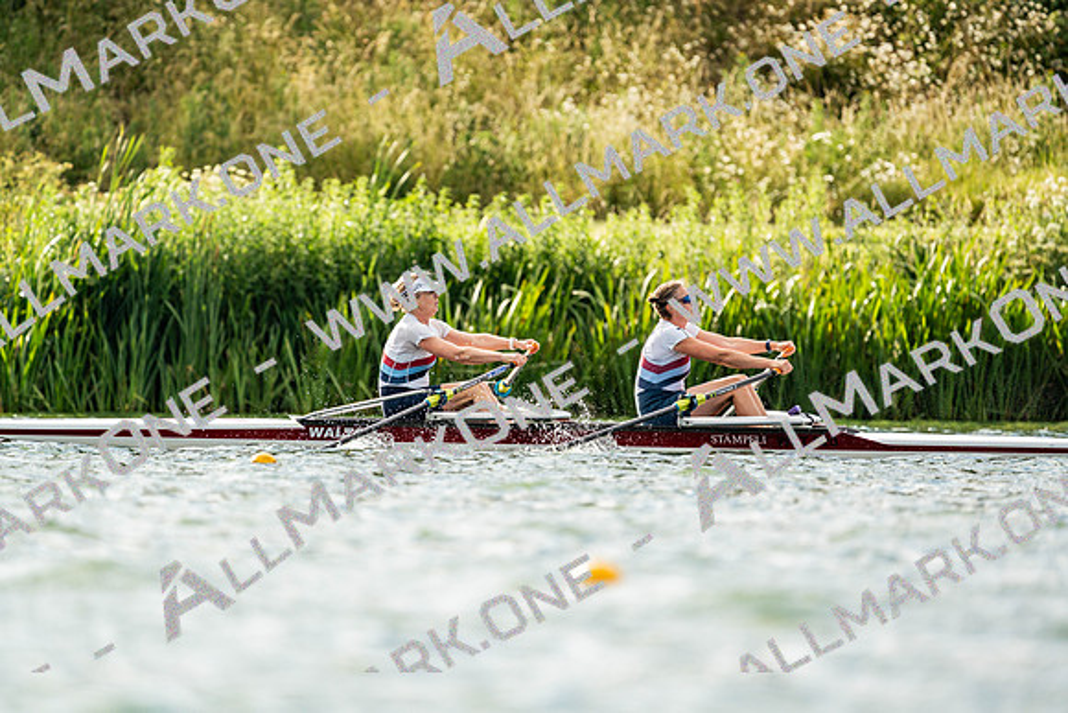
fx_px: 17803
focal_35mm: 600
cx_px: 534
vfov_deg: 2.3
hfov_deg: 3.4
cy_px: 356
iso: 400
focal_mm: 600
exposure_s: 1/2000
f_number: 6.3
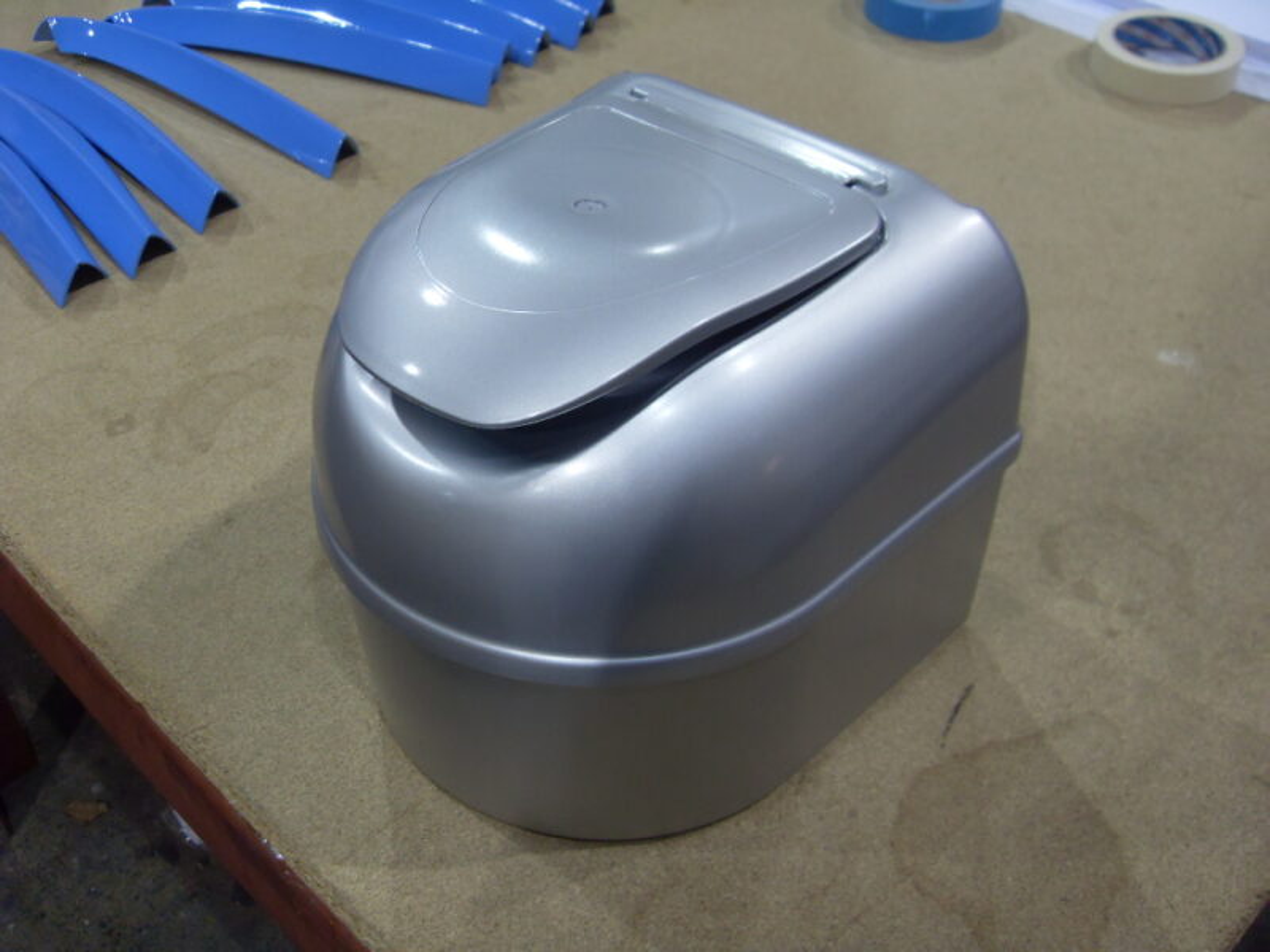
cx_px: 635
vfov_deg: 40.7
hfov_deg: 52.6
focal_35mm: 35
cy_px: 476
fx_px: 1284
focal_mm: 6.3
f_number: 2.8
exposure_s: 1/45
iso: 160
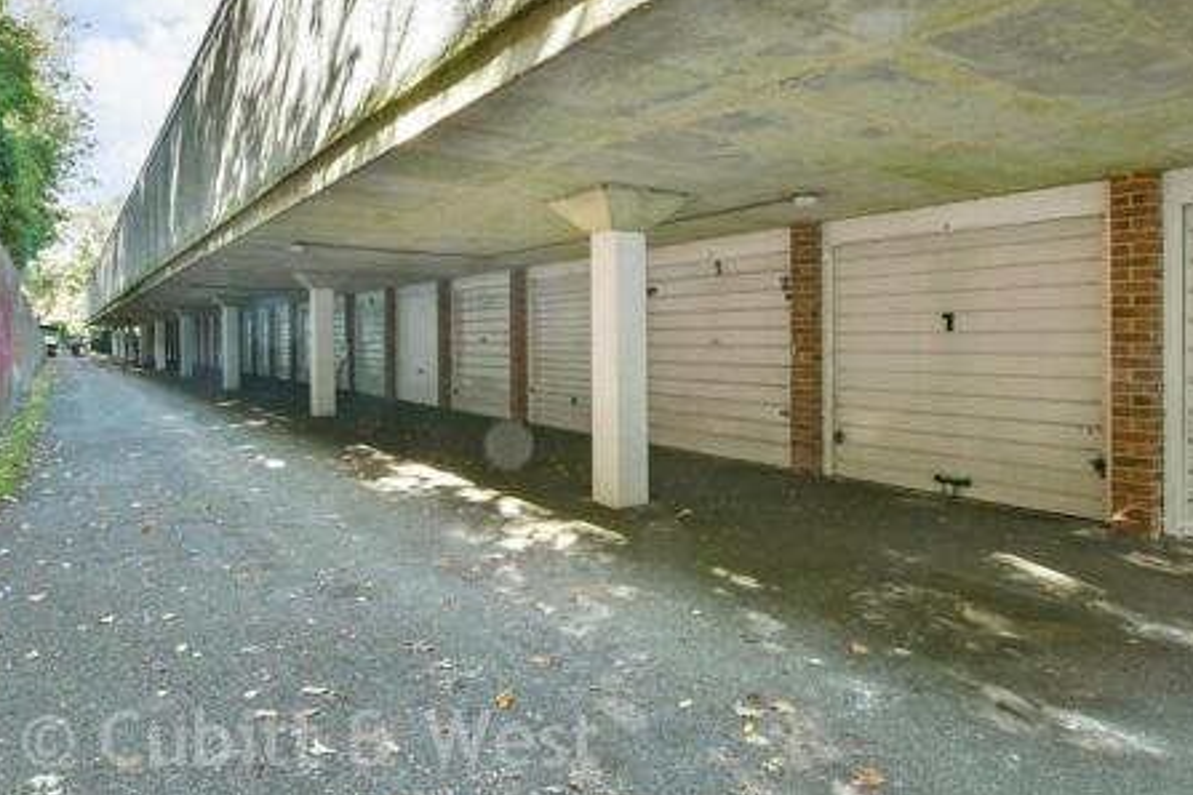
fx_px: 729
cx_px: 588
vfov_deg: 57.0
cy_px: 340
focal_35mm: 22
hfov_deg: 78.6
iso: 160
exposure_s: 1/8
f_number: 8
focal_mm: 10
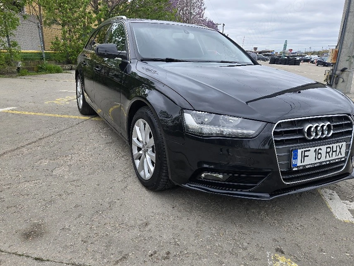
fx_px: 276
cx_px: 180
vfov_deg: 51.3
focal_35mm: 27
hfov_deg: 65.3
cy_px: 143
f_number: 1.8
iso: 80
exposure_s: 1/2500
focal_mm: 5.4
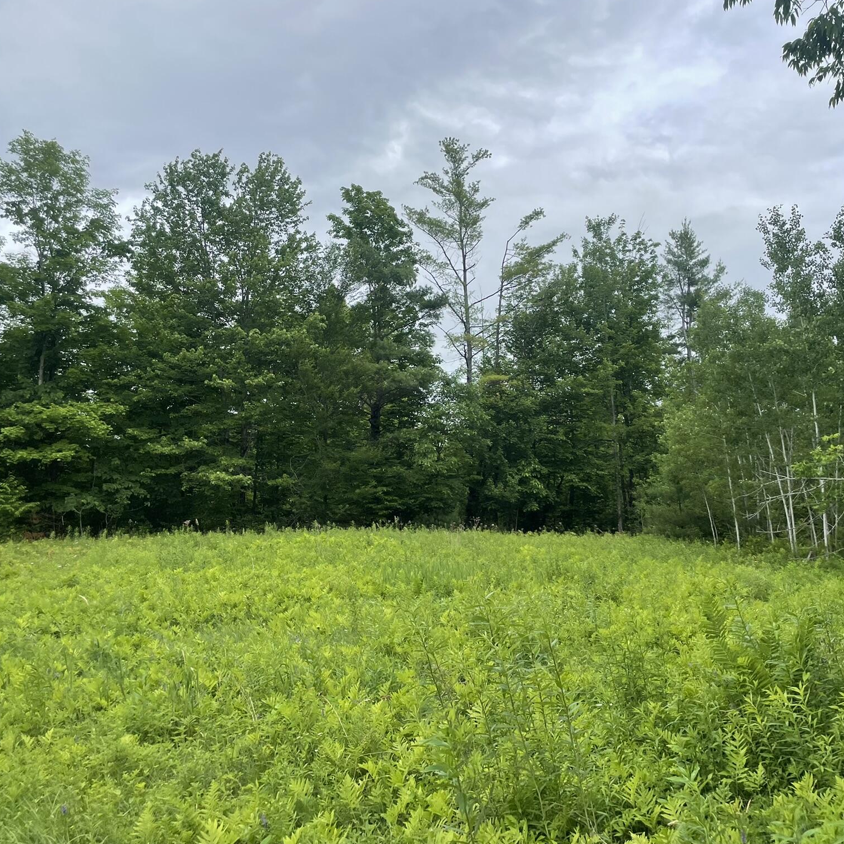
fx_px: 855
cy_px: 420
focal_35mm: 31
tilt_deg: +7.5
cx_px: 499
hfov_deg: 52.2
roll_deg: +2.3
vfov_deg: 52.5
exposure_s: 1/2564
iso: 32
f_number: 1.6
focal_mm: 4.2
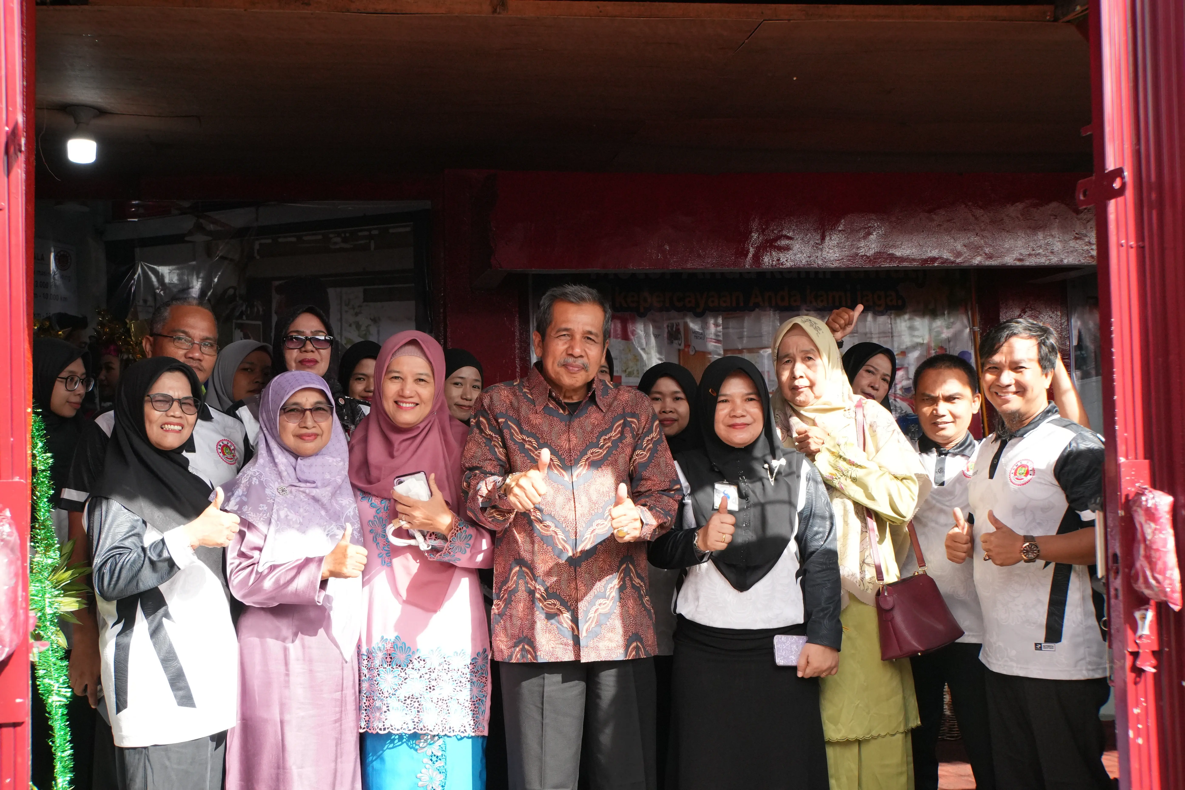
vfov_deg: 29.9
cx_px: 592
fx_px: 1481
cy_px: 395
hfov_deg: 43.6
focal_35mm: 45
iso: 2000
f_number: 5.6
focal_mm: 30
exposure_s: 1/1600
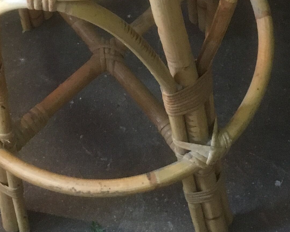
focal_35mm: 106
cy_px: -72
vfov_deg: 13.9
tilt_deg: -55.3
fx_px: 910
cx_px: 79
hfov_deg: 18.0
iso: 250
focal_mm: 4.15
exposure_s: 1/33
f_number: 2.2
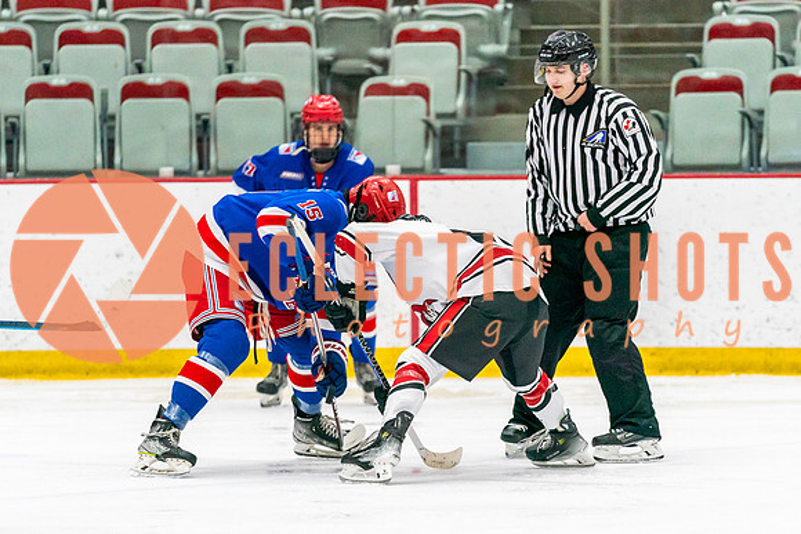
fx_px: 7162
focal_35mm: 322
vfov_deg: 4.3
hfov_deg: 6.4
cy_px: 360
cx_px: 383
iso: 3200
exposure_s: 1/1250
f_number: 2.8
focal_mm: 200
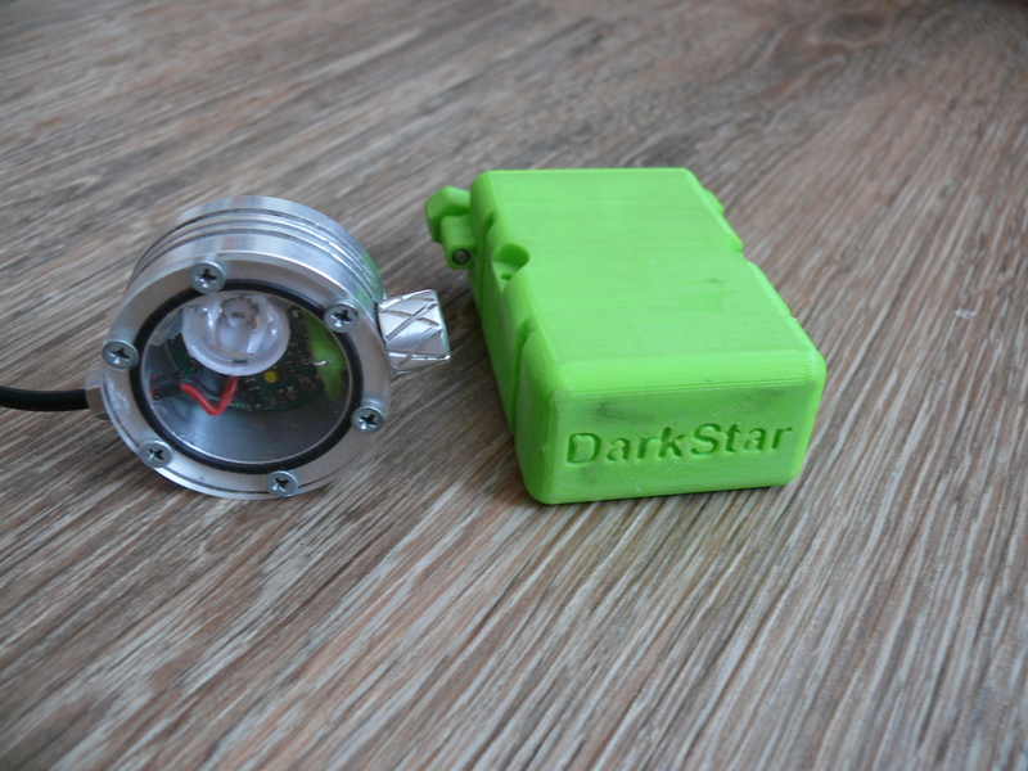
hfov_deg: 52.6
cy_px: 386
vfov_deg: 40.7
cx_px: 514
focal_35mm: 35
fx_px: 1039
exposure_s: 1/30
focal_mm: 7.4
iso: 160
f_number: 2.8
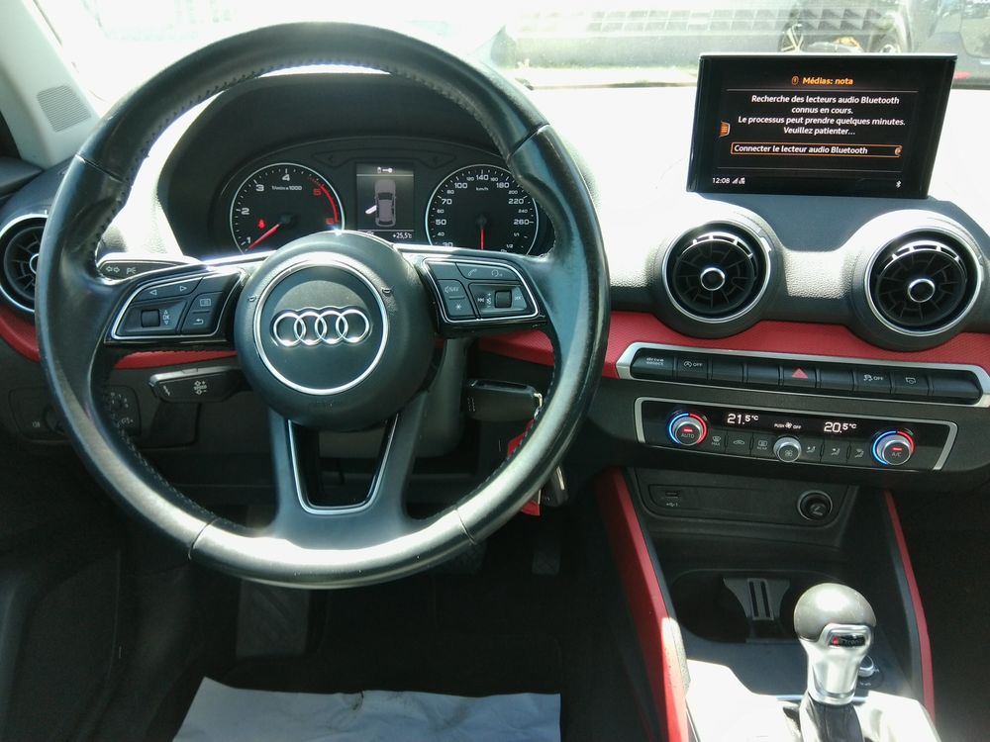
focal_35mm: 26
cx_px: 495
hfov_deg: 67.3
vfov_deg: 53.1
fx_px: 744
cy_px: 371
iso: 124
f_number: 2
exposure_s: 1/50
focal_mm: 3
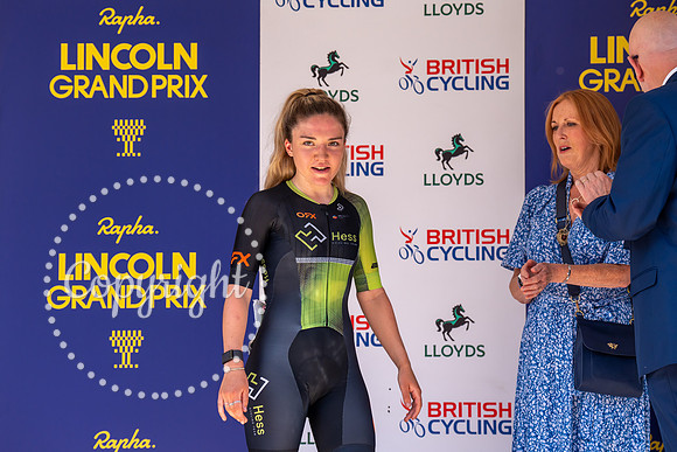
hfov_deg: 15.9
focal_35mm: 129
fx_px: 2429
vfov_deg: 10.6
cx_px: 323
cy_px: 216
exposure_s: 1/1000
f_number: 4
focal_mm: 117
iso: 500
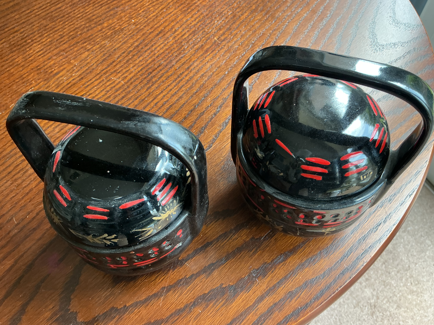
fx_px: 364
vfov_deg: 48.2
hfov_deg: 61.7
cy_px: 162
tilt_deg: -58.9
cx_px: 217
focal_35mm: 29
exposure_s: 1/60
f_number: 1.8
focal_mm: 3
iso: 50
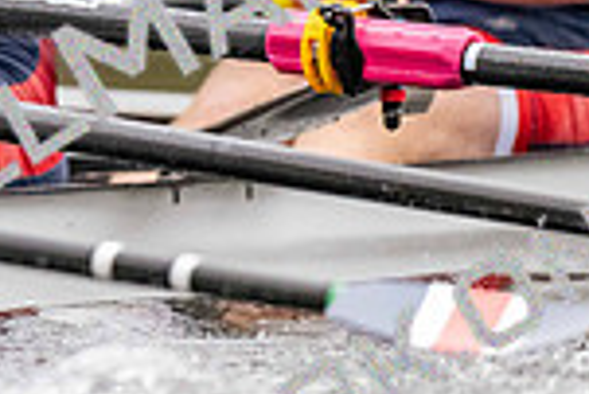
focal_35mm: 2300
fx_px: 37666
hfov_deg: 0.9
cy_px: -49
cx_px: -530
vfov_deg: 0.6
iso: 4000
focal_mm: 600
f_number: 4
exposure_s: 1/2500
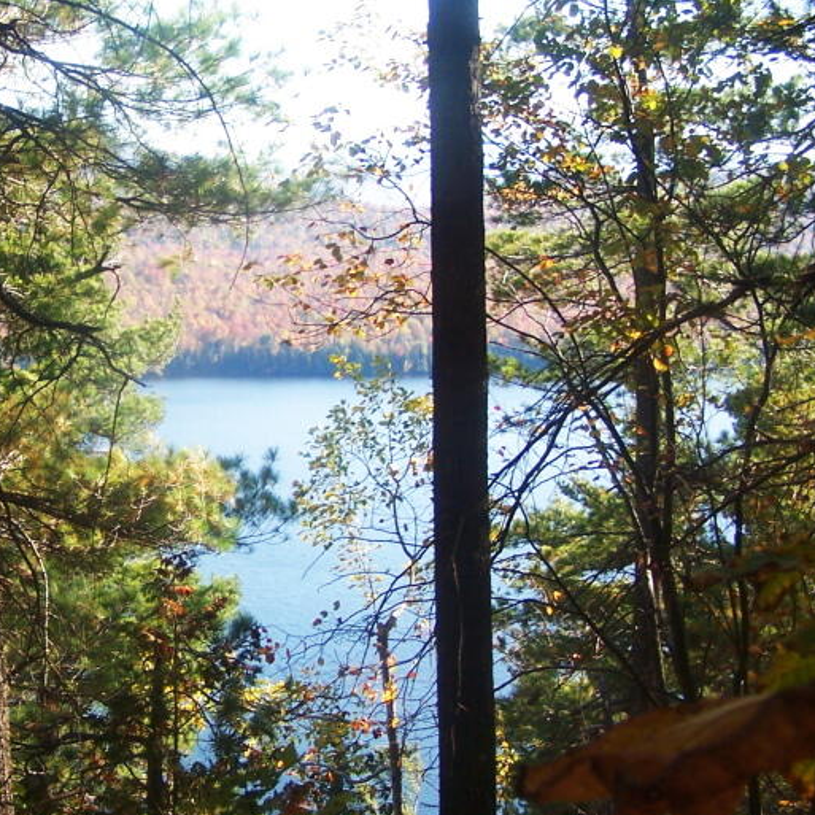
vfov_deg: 25.7
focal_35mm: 67
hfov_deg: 25.3
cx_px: 173
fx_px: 1785
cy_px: 381
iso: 80
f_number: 2.8
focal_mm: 6.3
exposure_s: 1/400
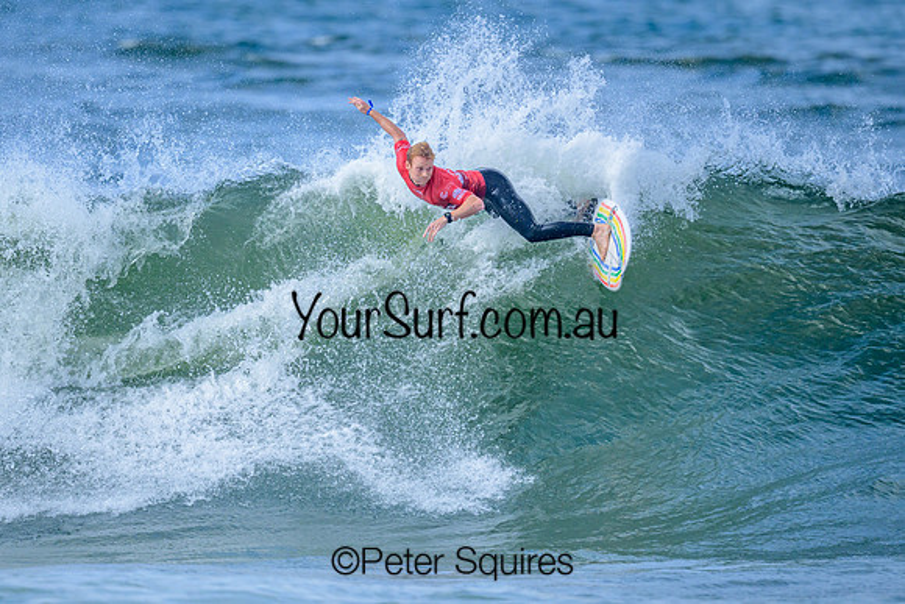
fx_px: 27631
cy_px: 341
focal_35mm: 1099
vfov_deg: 1.3
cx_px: 378
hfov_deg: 1.9
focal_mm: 800
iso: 450
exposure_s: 1/2000
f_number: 6.3
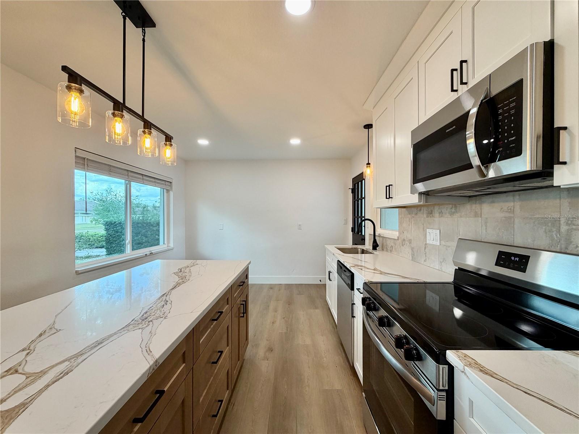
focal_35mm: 14
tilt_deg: -0.6
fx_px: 234
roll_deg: +0.3
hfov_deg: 102.1
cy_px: 217
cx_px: 290
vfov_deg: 85.7
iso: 125
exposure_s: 1/120
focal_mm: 2.22
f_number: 2.2
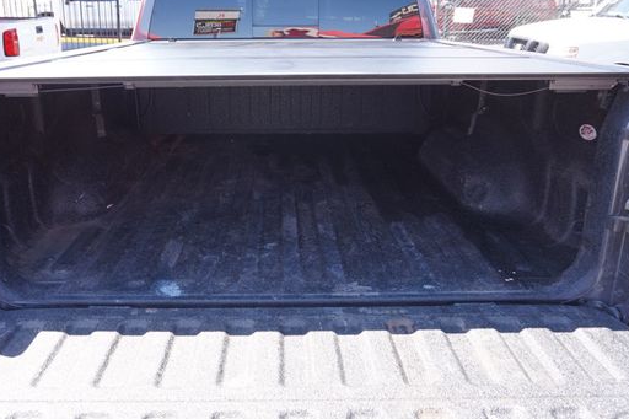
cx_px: 284
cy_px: 179
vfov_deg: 43.5
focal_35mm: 30
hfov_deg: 61.8
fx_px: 524
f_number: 4.5
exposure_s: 1/60
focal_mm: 16
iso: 100
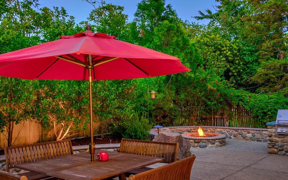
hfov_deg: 65.9
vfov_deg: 43.8
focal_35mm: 28
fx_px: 220
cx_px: 117
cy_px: 122
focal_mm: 13
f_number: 4.5
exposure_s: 1/6
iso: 200
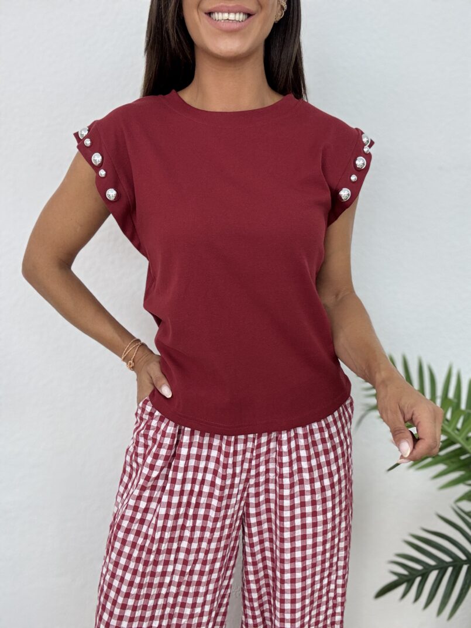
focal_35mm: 30
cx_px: 236
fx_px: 544
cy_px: 314
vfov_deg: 60.0
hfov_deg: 46.8
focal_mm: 2.69
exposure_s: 1/100
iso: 64
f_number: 1.9
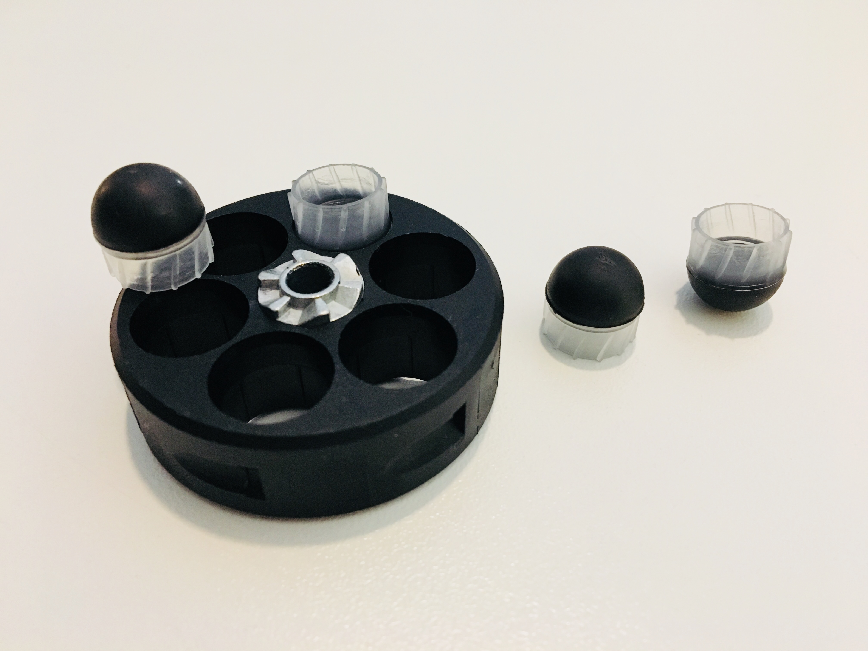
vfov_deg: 48.2
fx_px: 727
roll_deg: -0.3
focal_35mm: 29
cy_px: 326
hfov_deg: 61.7
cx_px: 434
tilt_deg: -42.8
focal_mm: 4.15
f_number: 2.2
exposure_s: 1/20
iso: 200
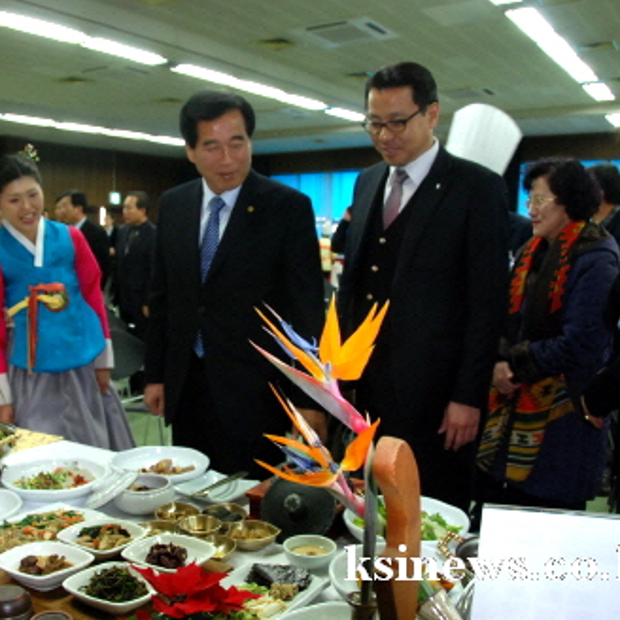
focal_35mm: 35
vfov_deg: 47.2
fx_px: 709
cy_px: 312
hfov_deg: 46.8
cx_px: 236
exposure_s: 1/60
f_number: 5
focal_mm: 18
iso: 800
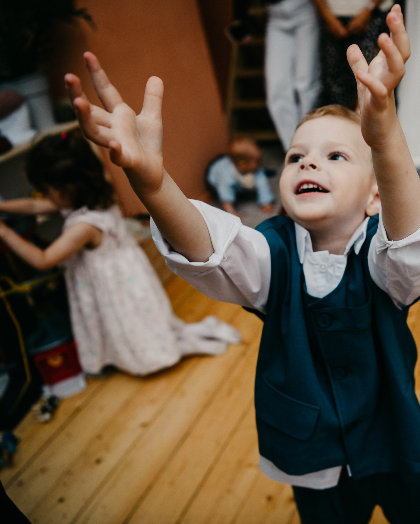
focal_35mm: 37
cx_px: 381
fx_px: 575
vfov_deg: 49.1
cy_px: 261
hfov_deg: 37.4
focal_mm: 26
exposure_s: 1/160
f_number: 3.2
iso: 160
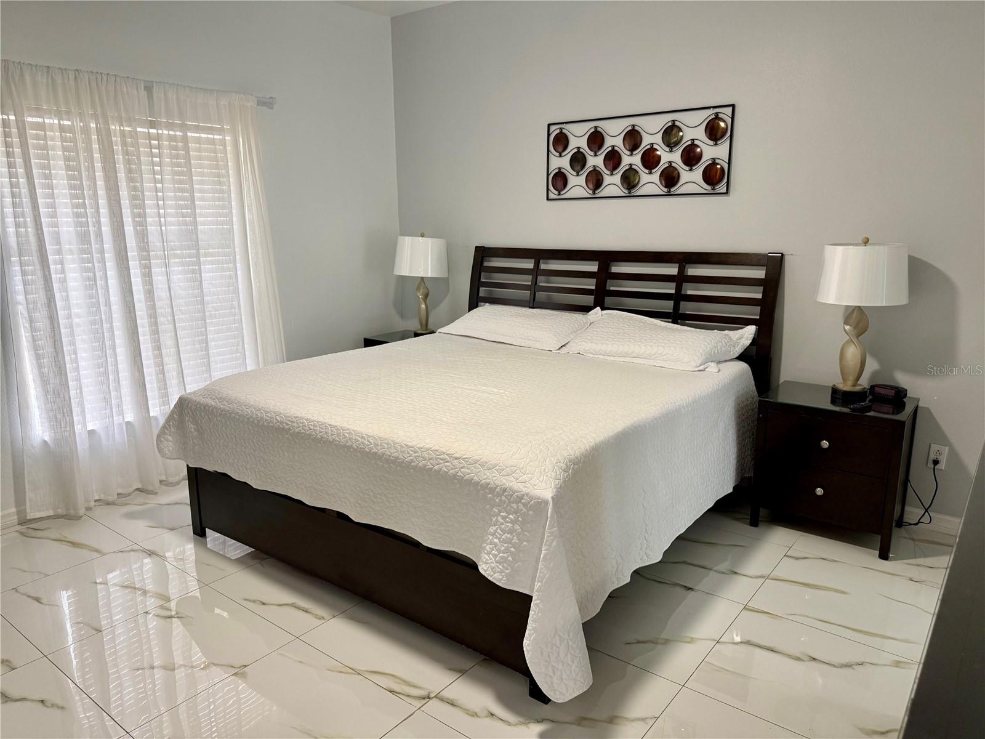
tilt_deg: -12.1
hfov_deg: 71.6
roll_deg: +0.3
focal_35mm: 24
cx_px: 492
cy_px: 370
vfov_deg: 56.8
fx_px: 683
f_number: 1.78
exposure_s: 1/60
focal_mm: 6.76
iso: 200
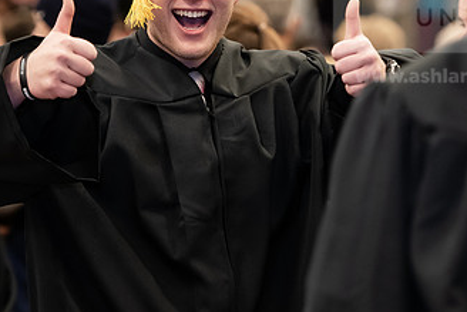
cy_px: 106
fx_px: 2985
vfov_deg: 6.0
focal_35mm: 230
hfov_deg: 8.9
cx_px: 290
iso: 2000
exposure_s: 1/200
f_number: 3.2
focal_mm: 130
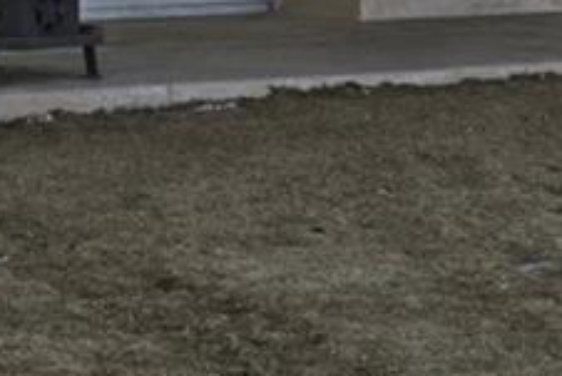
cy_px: -251
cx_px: 326
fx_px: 2874
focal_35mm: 184
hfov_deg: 11.2
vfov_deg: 7.3
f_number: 10
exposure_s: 1/30
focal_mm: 26
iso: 110
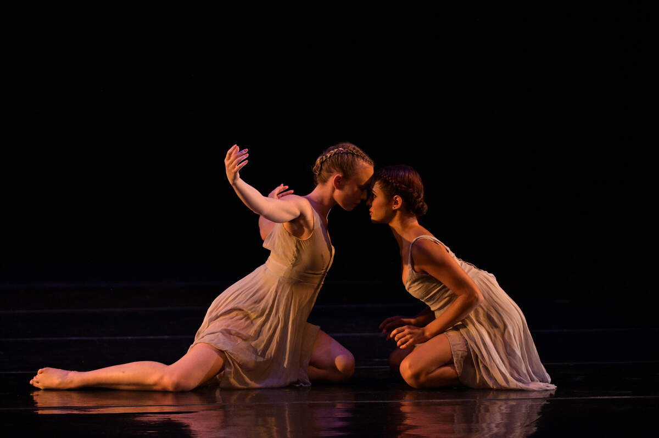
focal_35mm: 270
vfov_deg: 5.1
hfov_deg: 7.6
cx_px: 330
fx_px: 4938
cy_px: 219
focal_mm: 270
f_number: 4
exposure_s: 1/500
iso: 3200
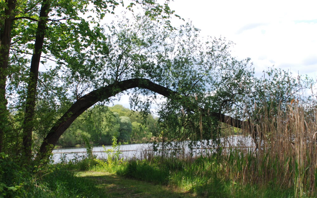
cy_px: 100
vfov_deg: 23.8
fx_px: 471
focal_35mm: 55
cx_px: 158
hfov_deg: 37.2
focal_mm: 35
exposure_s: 1/200
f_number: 6.3
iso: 100
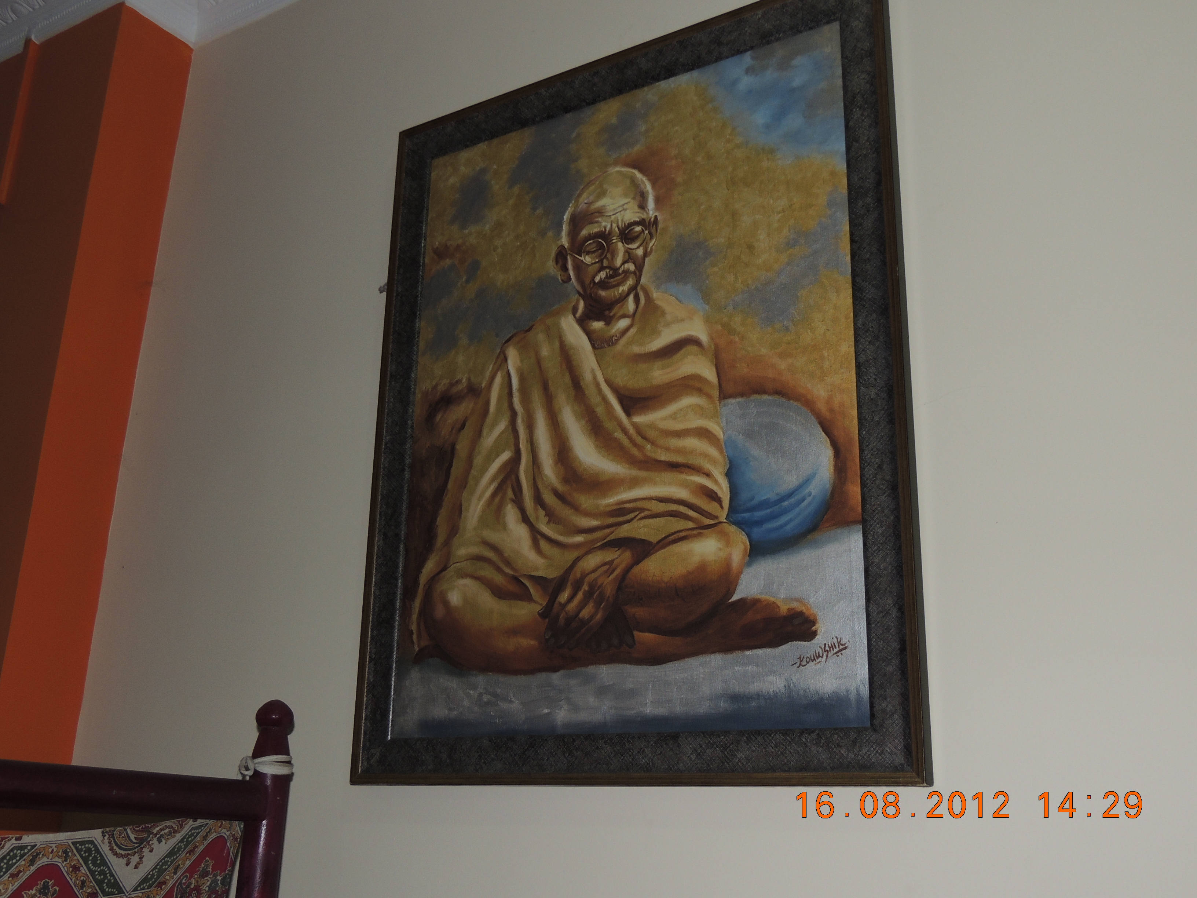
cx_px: 598
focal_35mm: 35
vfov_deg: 40.7
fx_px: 1210
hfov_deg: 52.6
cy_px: 449
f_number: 3.3
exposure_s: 1/30
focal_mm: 6.2
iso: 200
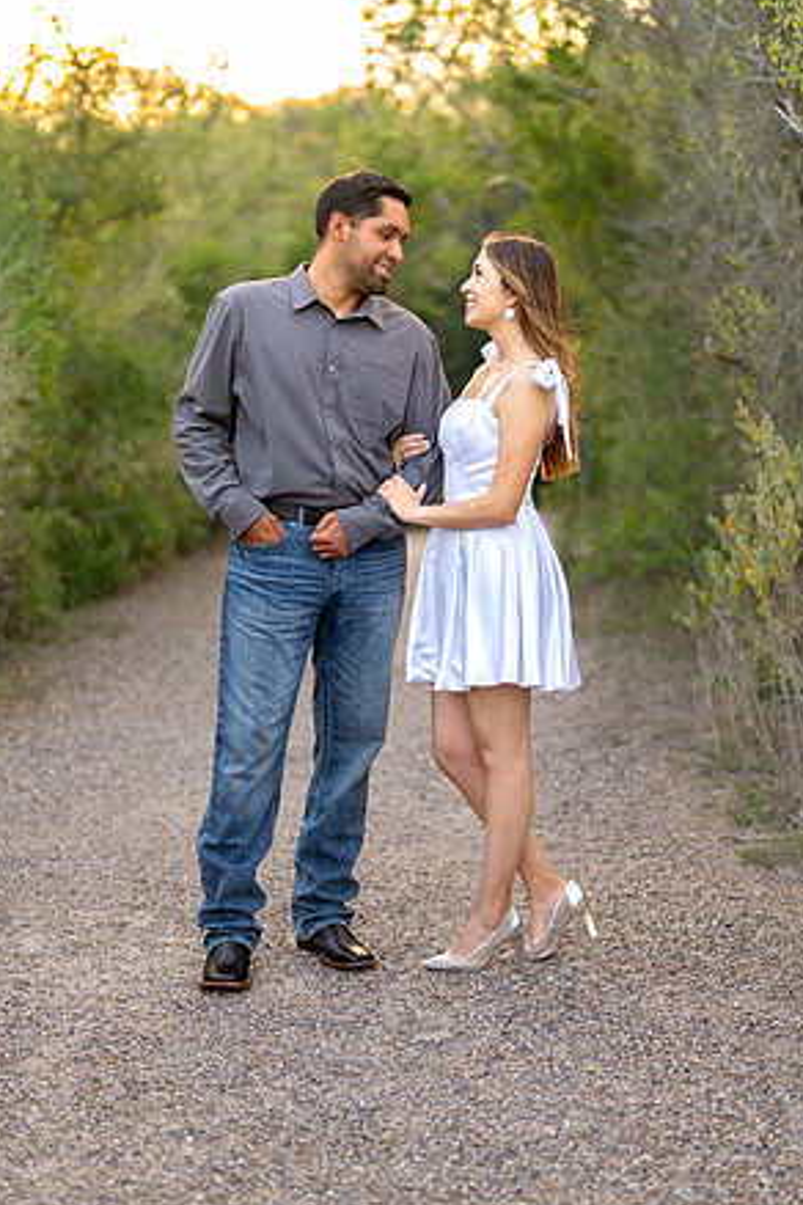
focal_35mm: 77
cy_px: 597
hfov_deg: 17.7
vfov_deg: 26.3
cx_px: 399
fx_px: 2576
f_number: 1.2
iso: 200
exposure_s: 1/640
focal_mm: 50
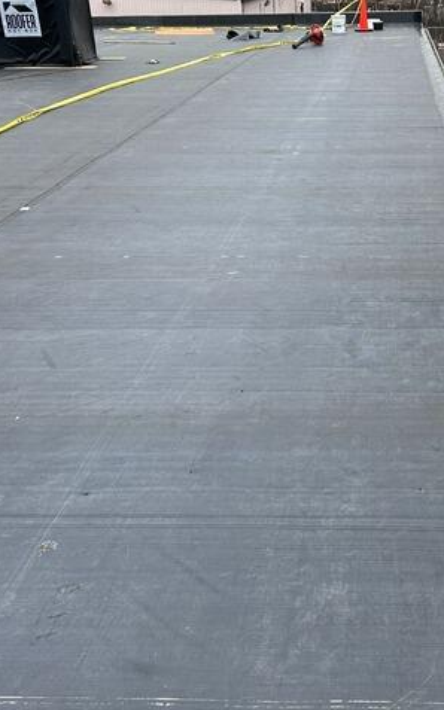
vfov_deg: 52.8
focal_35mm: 37
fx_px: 717
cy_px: 354
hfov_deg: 33.1
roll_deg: +1.6
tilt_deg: -23.5
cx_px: 374
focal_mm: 5.7
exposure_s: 1/827
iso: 50
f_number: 1.5
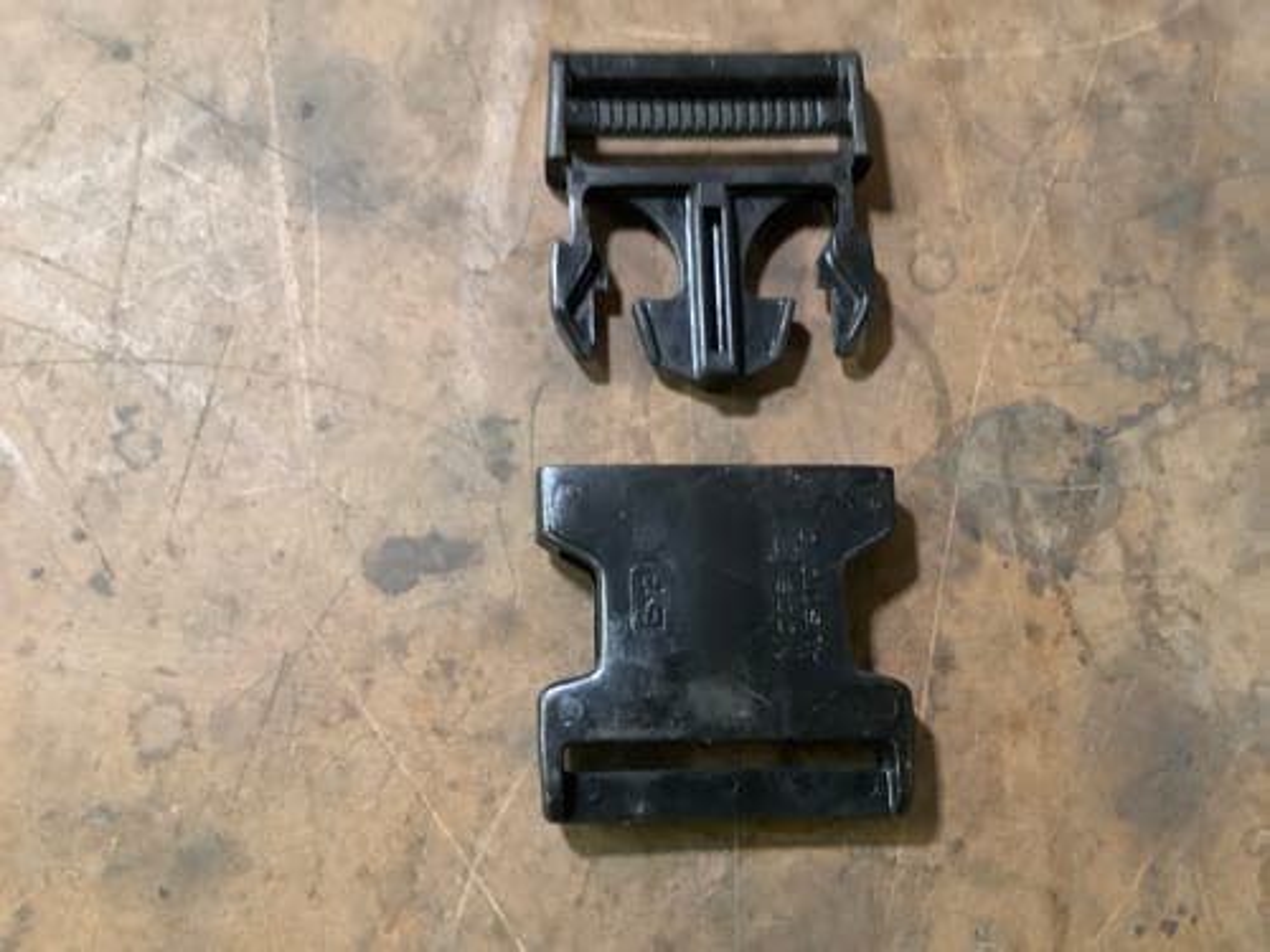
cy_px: 476
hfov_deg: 58.4
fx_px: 1137
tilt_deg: -76.0
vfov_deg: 45.4
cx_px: 635
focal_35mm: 31
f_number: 2.4
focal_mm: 3.3
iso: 500
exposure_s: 1/25
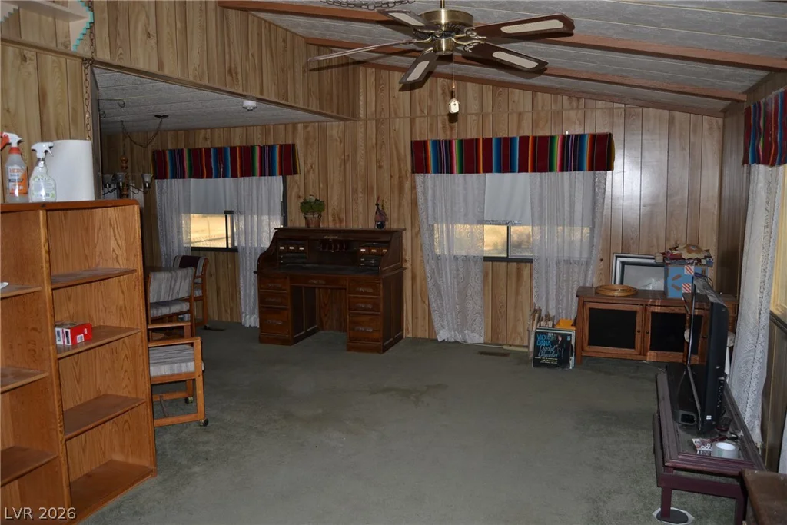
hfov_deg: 67.4
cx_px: 394
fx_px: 590
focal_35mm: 27
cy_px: 262
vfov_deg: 47.9
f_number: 3.5
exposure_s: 1/200
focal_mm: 18
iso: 100
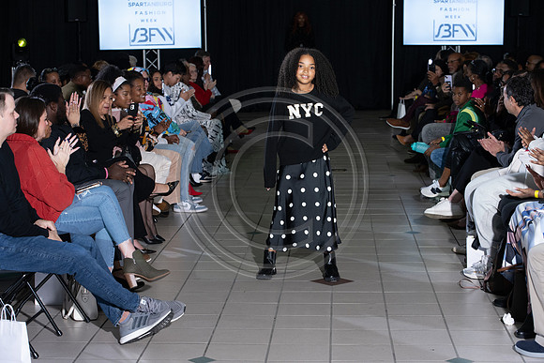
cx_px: 272
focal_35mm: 80
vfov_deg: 17.1
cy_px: 182
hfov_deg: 25.4
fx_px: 1209
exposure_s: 1/160
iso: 1250
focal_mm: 80
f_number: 5.6
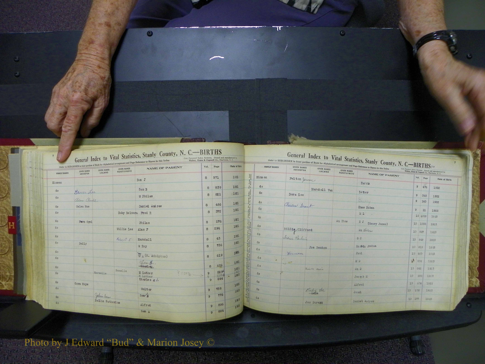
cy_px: 182
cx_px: 242
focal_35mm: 26
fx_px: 364
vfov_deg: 53.1
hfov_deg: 67.3
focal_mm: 4.6
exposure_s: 1/30
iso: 125
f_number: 2.8
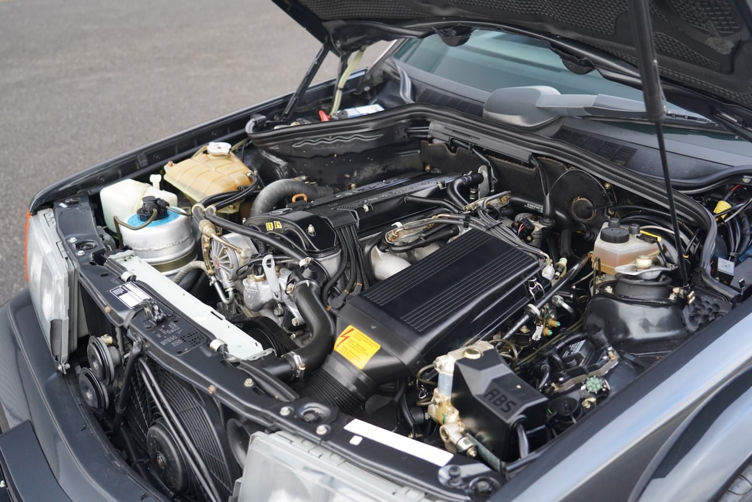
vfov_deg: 33.4
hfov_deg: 48.4
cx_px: 376
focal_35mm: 40
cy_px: 251
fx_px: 836
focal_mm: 40
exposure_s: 1/160
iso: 1600
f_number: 4
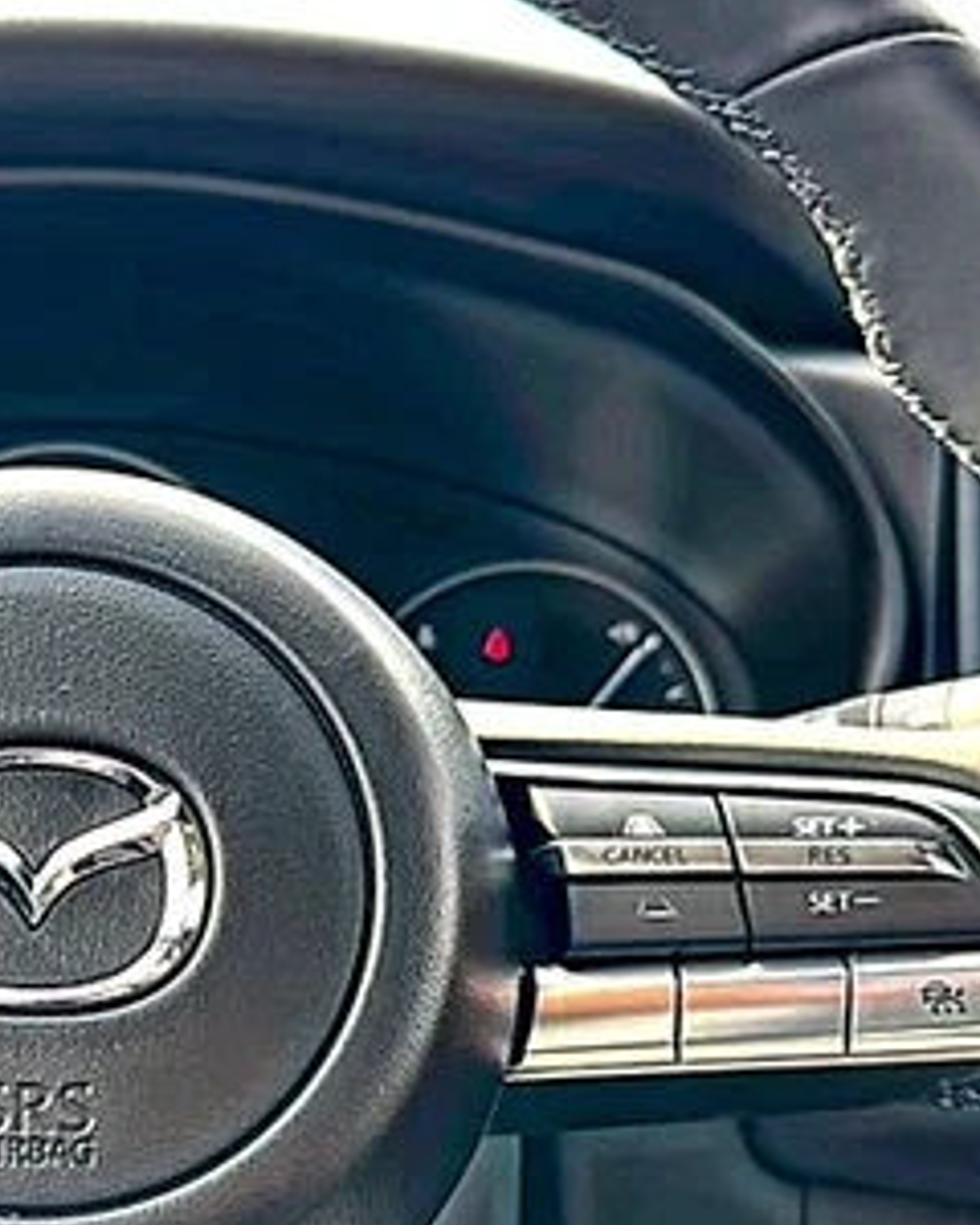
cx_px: 37
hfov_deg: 25.6
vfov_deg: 32.8
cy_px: 811
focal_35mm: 57
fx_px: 2067
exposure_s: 1/229
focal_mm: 6.86
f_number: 1.78
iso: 100
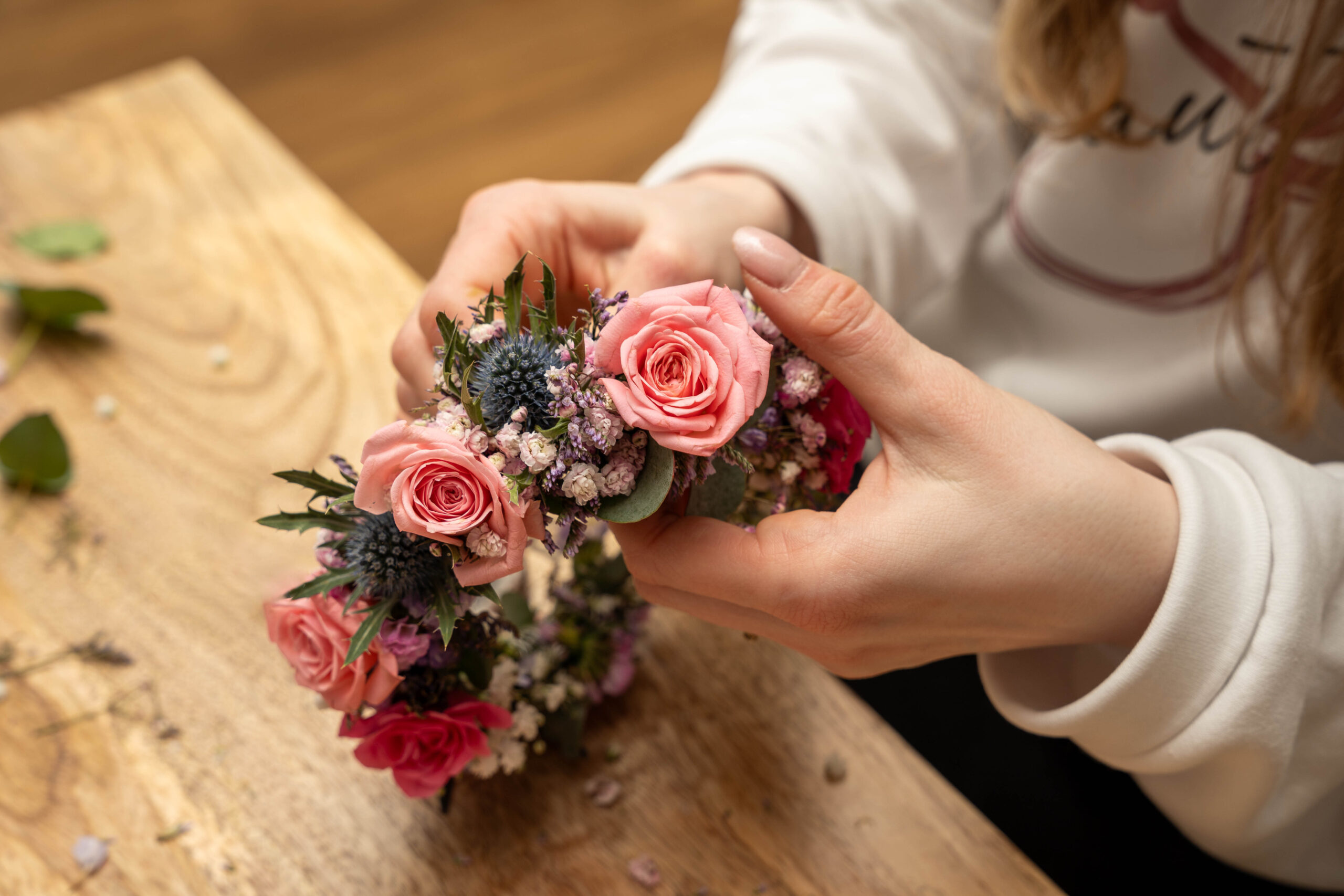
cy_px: 448
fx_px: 1923
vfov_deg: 26.2
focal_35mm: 52
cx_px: 672
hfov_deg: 38.5
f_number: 5.6
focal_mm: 51.5
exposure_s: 1/160
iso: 160
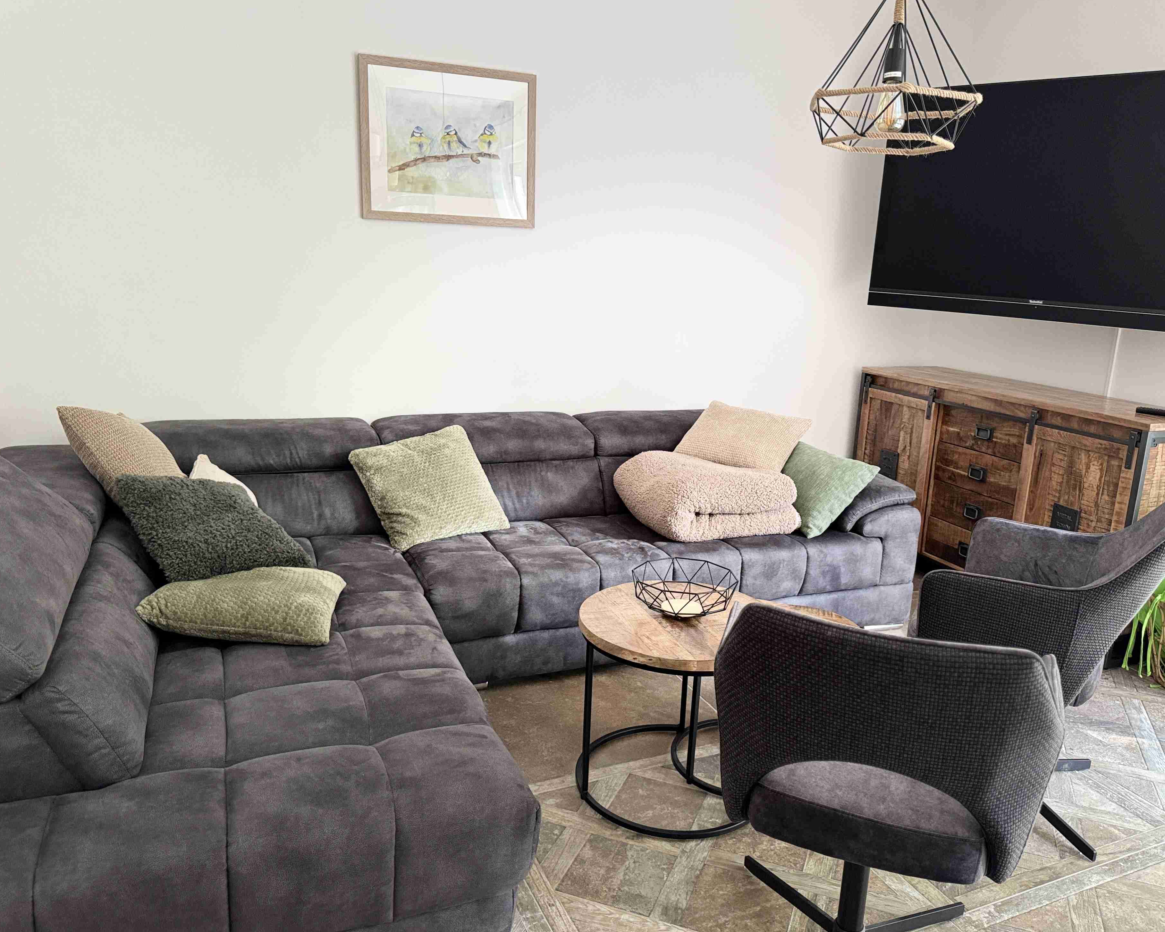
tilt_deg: -12.1
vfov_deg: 54.9
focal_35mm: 26
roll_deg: -2.5
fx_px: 896
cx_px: 632
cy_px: 457
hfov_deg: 65.9
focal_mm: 6.76
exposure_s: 1/60
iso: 400
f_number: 1.78
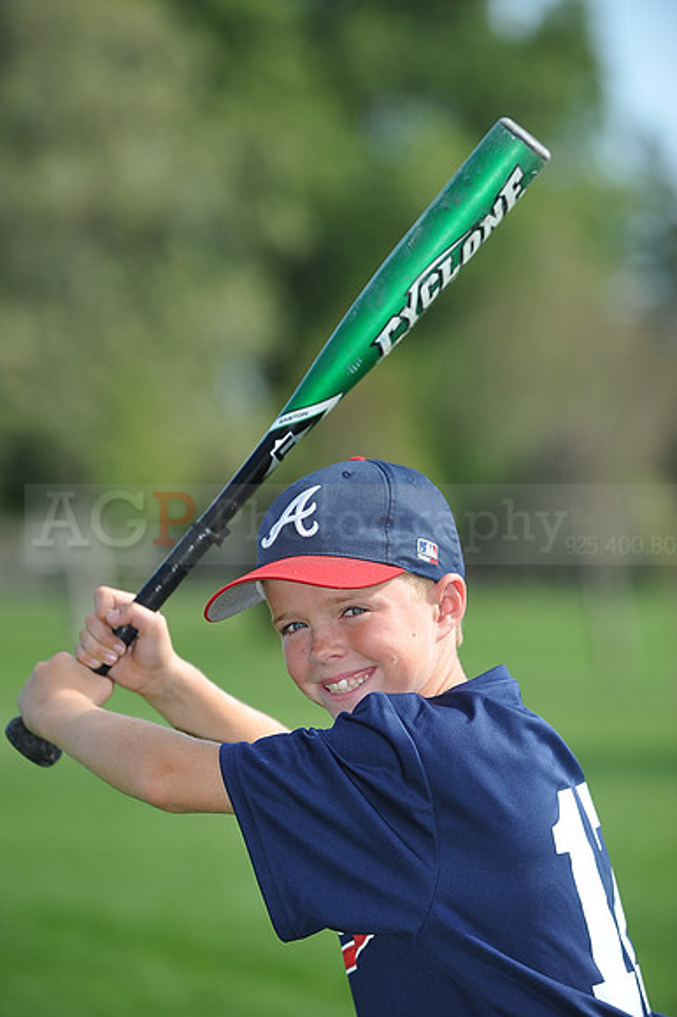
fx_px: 5648
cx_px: 338
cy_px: 508
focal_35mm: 200
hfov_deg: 6.9
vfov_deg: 10.3
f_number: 4.5
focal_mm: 200
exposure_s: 1/800
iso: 200
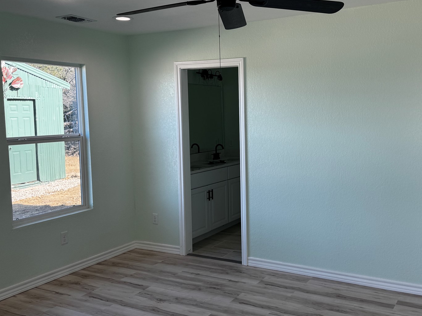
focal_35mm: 36
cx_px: 262
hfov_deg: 50.9
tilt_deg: -4.8
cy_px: 152
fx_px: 439
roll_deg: +1.0
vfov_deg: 39.7
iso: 80
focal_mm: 6.76
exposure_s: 1/189
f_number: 1.78
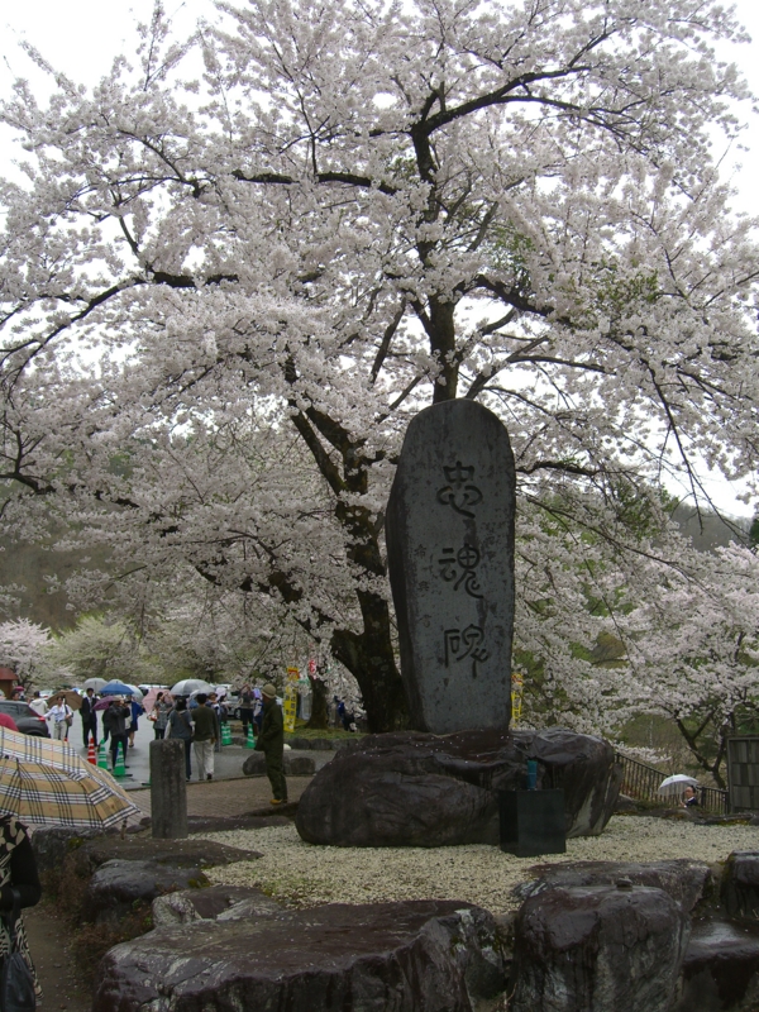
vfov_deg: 49.0
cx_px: 380
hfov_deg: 37.7
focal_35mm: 38
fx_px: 1111
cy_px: 506
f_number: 4
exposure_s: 1/160
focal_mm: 7.9
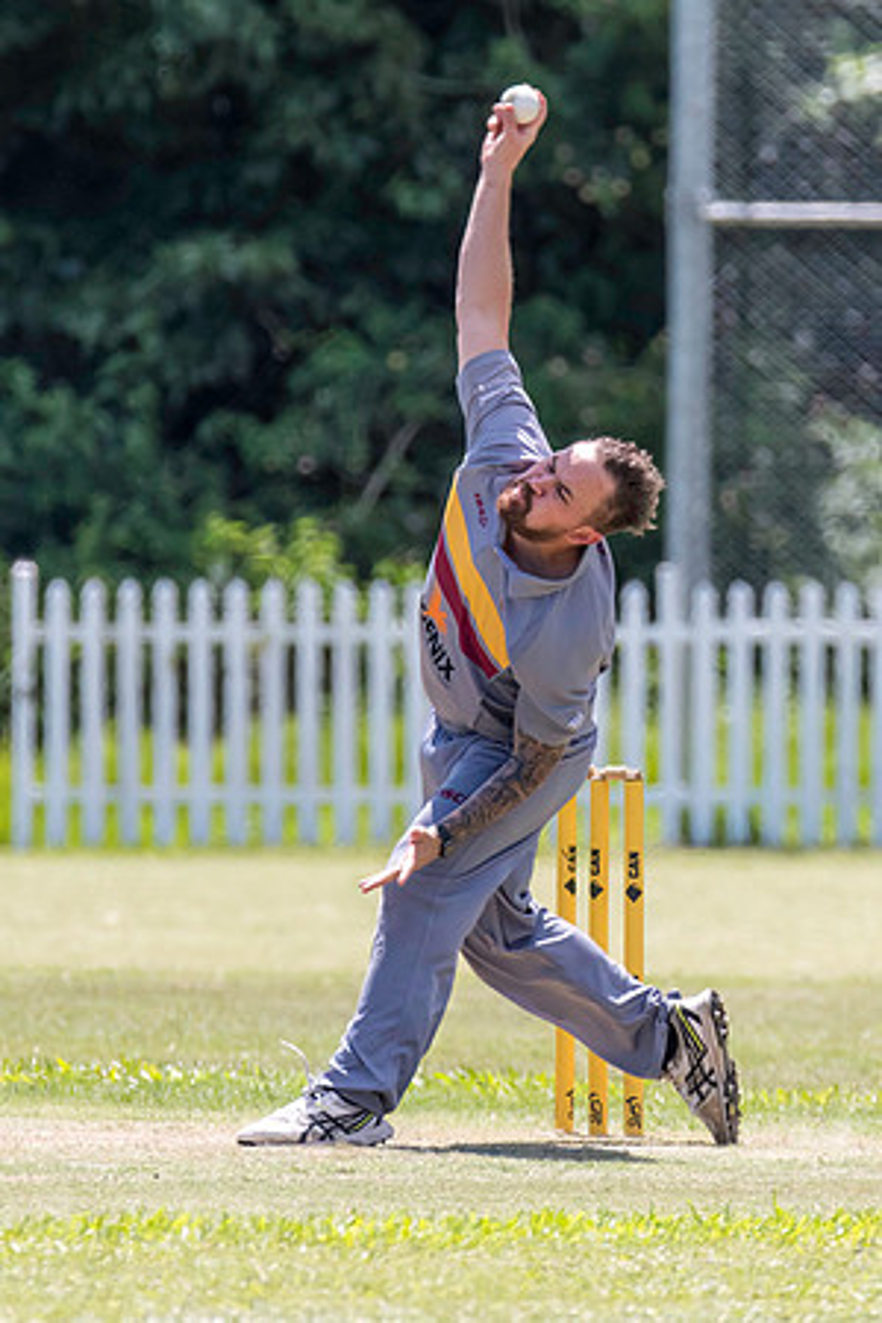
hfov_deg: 1.3
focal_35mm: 1029
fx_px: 37817
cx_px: 438
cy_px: 608
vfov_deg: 2.0
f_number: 6.3
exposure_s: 1/2000
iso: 1000
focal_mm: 500
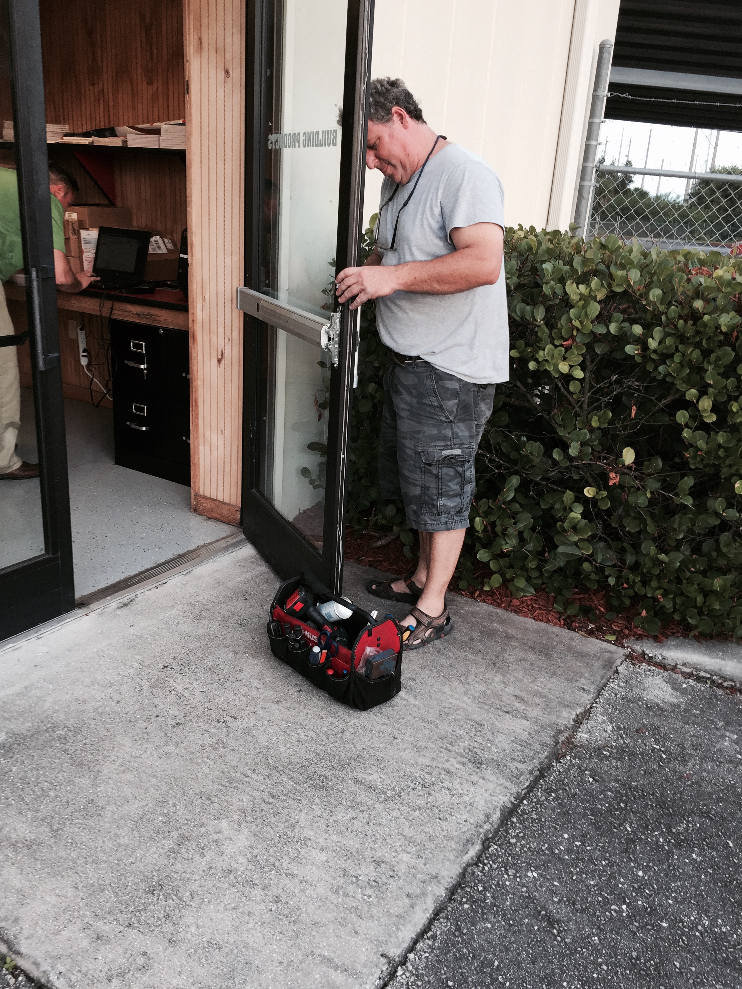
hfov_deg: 48.2
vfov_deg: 61.7
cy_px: 494
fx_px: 829
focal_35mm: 29
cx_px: 371
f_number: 2.2
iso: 50
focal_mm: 4.15
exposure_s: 1/120
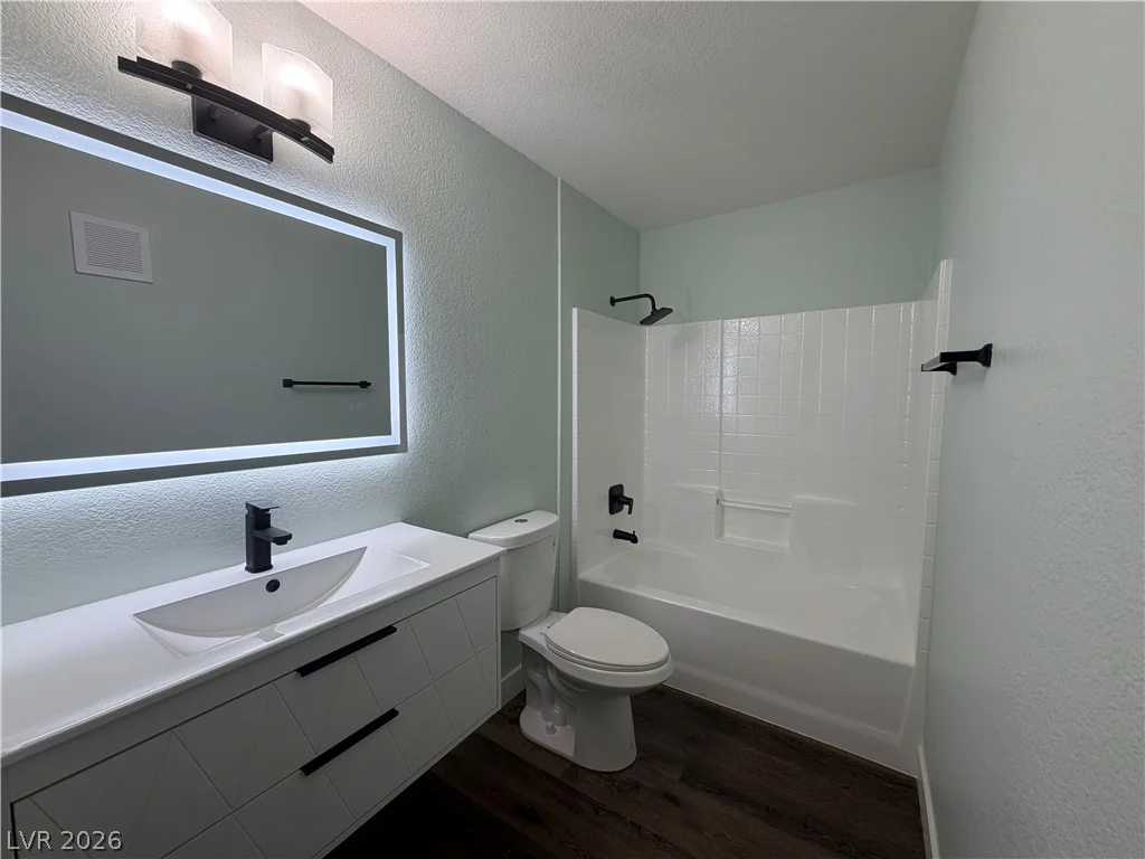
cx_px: 572
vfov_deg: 85.7
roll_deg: -0.1
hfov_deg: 102.1
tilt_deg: -3.9
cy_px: 430
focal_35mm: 14
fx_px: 463
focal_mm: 2.22
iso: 125
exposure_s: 1/120
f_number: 2.2
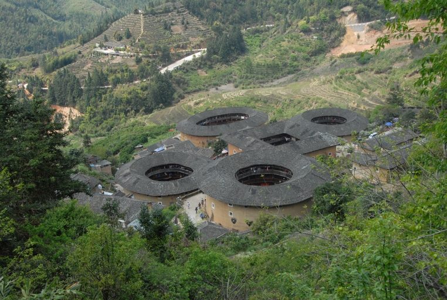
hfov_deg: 46.3
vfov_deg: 32.0
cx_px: 224
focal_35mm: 42
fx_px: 522
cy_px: 150
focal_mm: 28
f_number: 10
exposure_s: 1/350
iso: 500
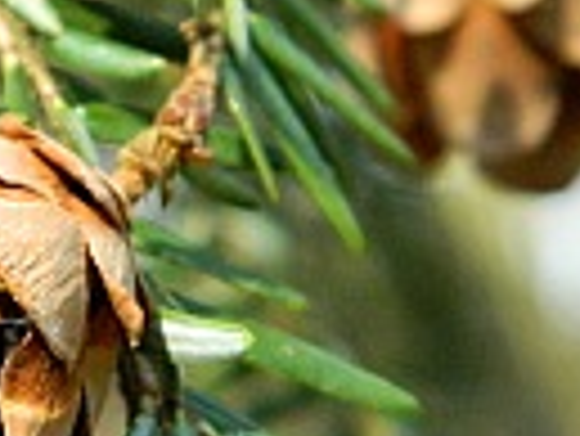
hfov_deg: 6.2
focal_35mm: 319
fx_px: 5350
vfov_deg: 4.7
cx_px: 54
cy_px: 193
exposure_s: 1/200
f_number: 4.5
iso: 400
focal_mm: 18.6
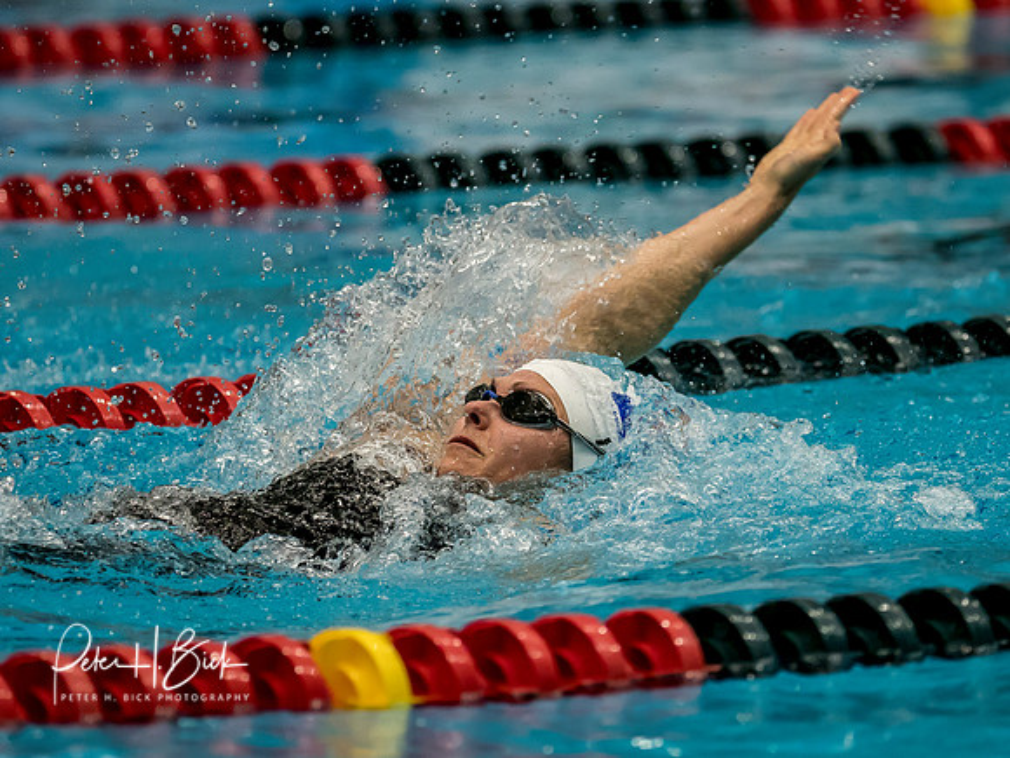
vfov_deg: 2.5
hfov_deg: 3.4
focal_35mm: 588
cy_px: 474
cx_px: 568
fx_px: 17156
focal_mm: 200
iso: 1600
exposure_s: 1/1000
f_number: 2.8
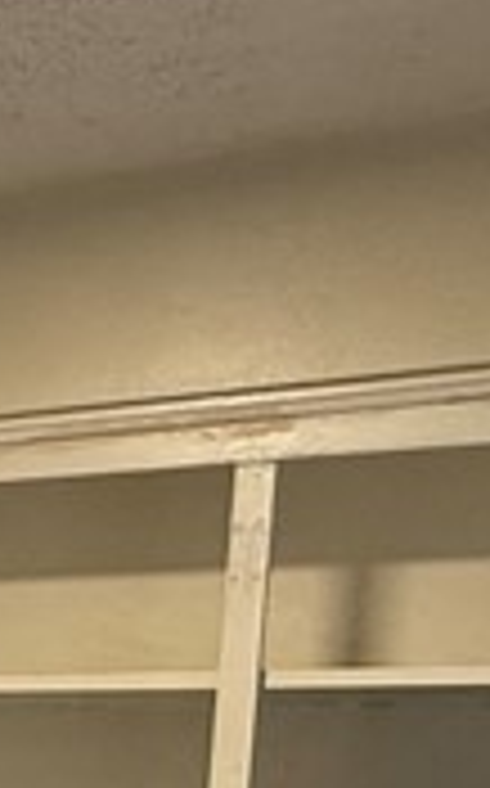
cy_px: 1157
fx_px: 1863
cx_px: -432
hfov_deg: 13.3
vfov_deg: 20.6
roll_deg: -2.0
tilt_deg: -9.6
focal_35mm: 87
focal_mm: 2.22
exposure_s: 1/60
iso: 200
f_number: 2.2
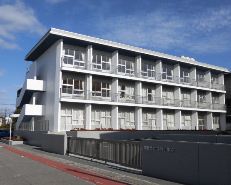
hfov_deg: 50.3
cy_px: 98
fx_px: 246
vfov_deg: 41.1
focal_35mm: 36
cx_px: 114
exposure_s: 1/400
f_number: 8.8
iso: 100
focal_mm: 5.81
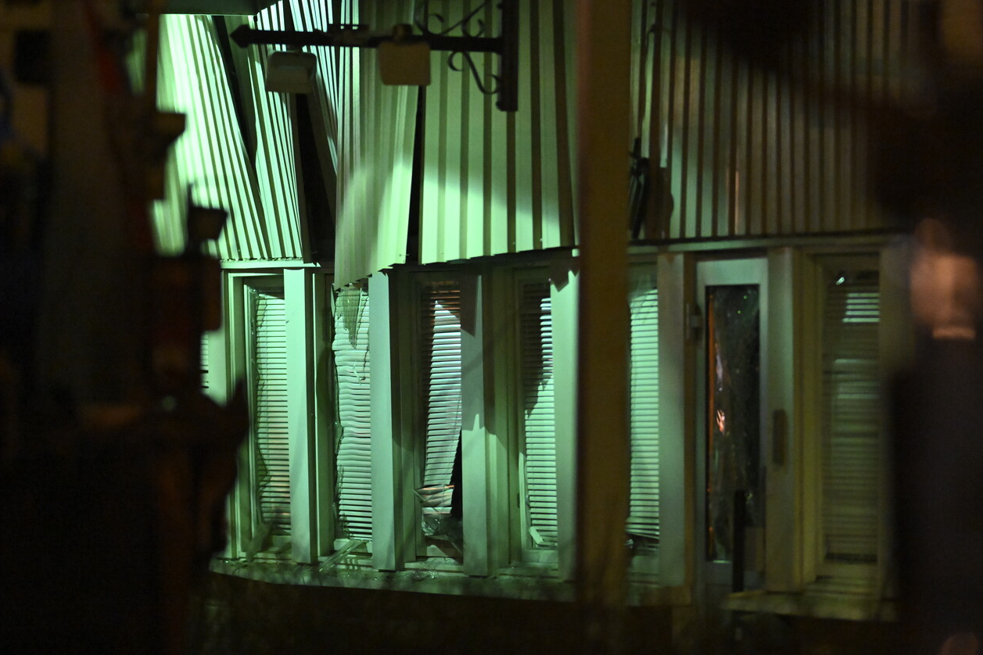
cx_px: 418
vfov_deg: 3.6
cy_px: 390
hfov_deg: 5.4
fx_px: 10430
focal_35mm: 382
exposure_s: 1/80
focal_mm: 300
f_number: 2.8
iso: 8000
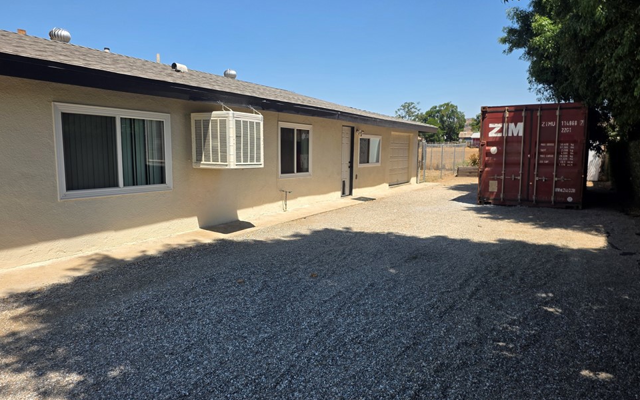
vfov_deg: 47.6
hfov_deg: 70.4
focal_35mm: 26
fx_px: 453
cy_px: 213
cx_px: 330
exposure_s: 1/4145
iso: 80
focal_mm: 6.3
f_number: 1.7
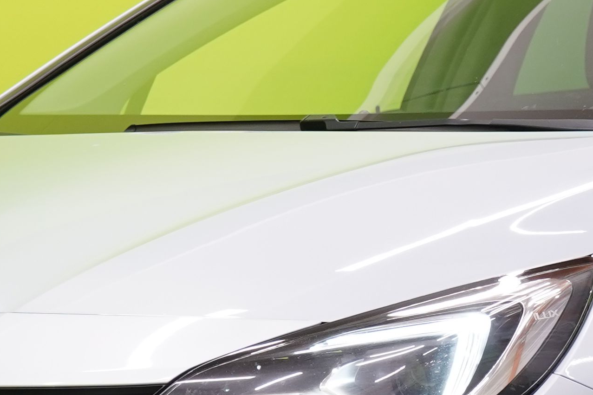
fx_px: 4101
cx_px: 592
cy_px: 207
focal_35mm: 249
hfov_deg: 8.2
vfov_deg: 5.5
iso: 400
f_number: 5
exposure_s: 1/30
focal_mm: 53
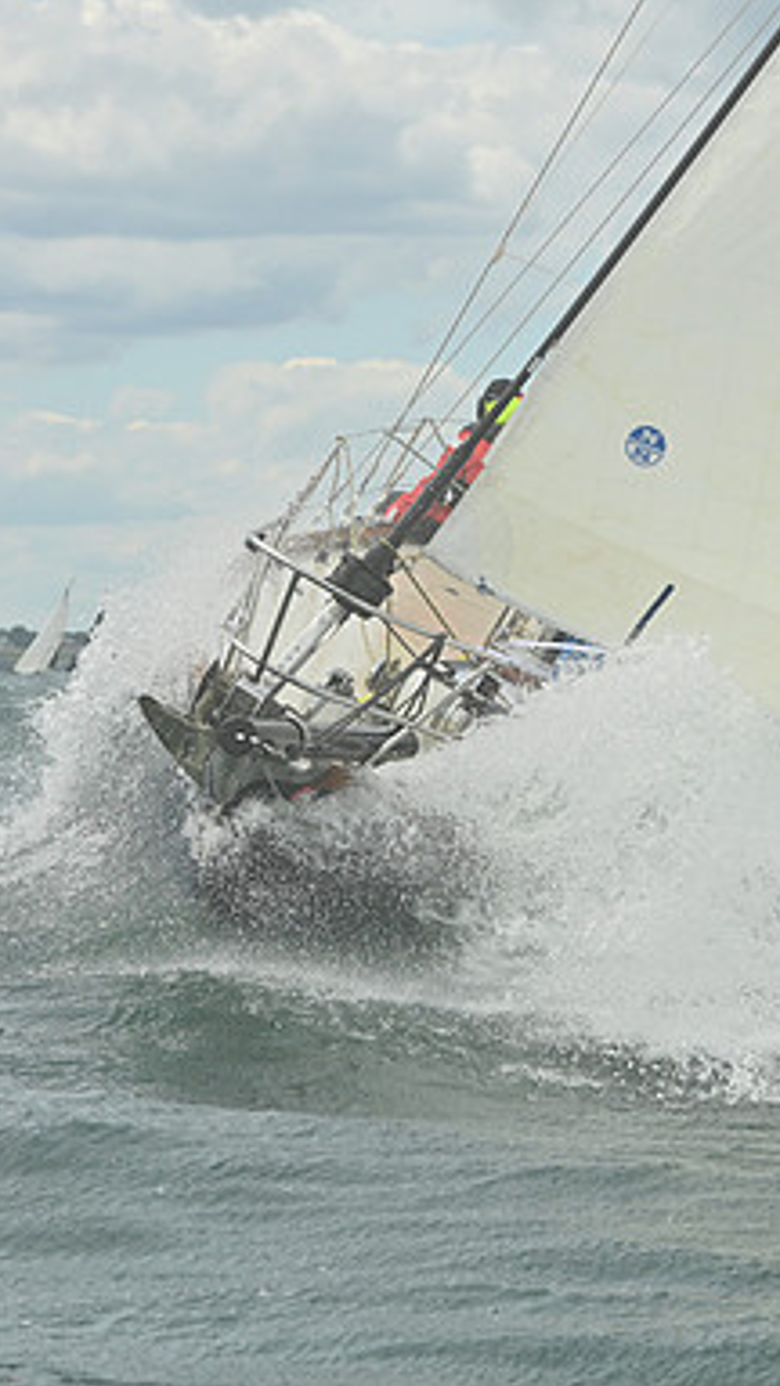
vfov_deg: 13.9
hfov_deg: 7.8
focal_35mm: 155
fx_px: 5699
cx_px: 719
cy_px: 695
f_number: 11
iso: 320
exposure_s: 1/1250
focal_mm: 98
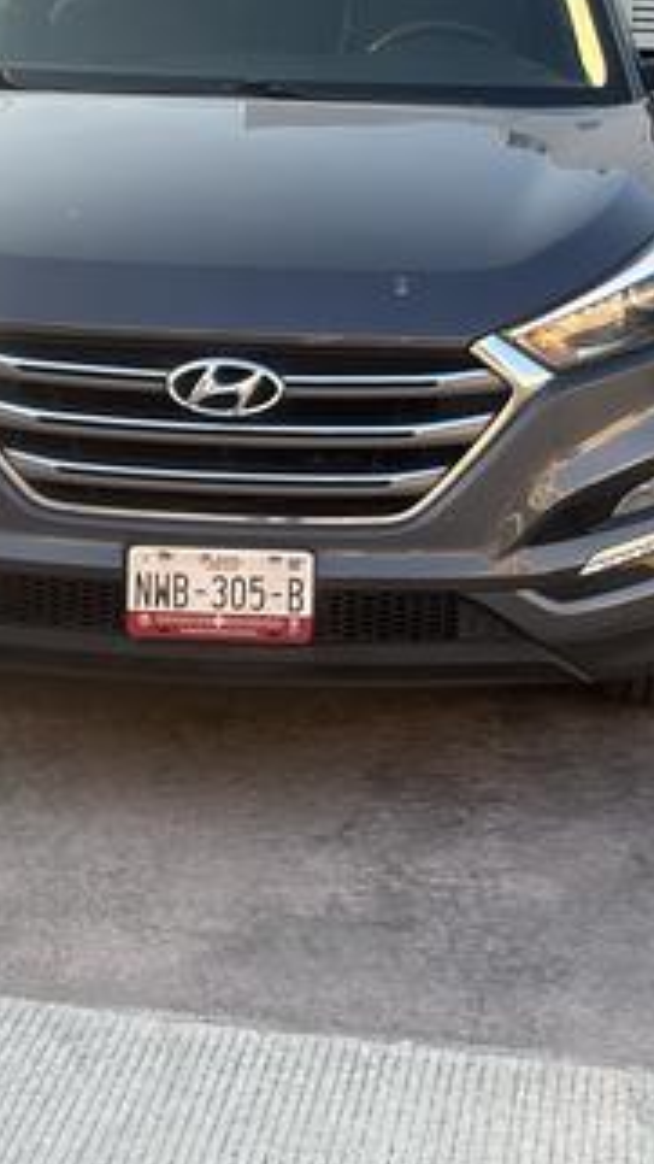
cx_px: 240
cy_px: 351
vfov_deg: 24.0
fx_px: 2714
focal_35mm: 88
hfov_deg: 13.7
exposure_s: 1/205
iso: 32
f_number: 1.6
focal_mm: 5.96
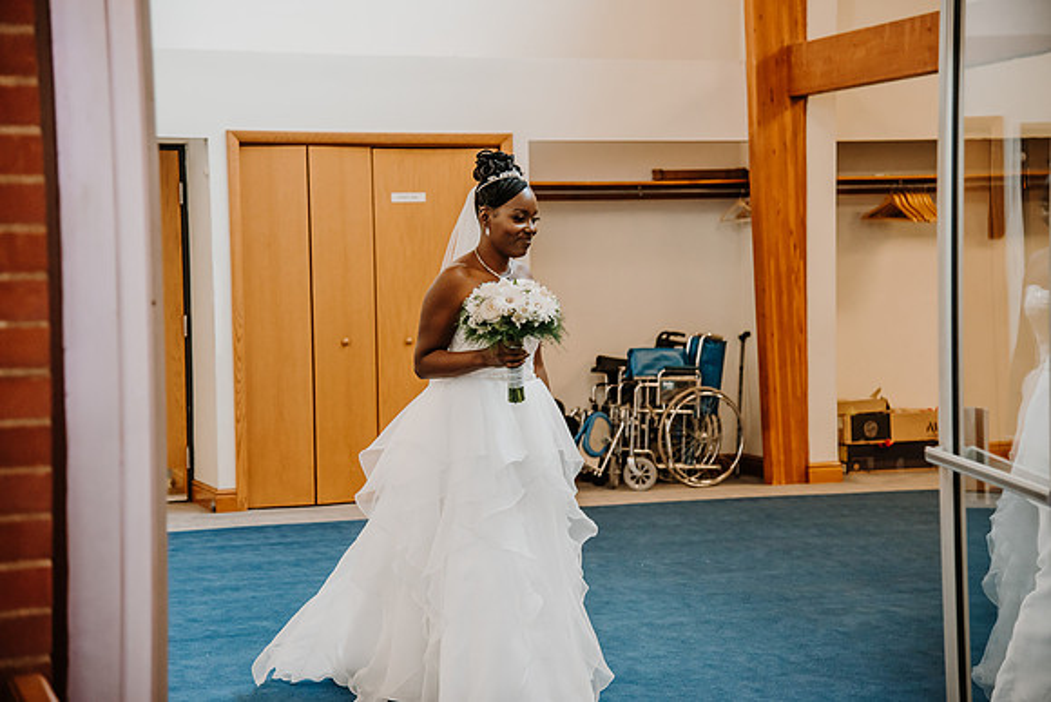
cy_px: 351
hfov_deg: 28.2
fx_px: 2094
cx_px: 526
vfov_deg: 19.0
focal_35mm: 72
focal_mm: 70
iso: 1600
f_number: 4
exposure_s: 1/125
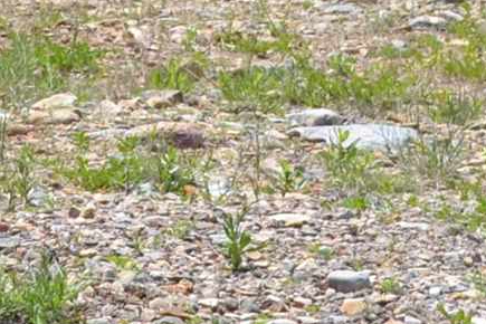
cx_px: -609
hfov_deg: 5.4
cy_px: -127
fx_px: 5002
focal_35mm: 371
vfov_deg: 3.7
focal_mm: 35
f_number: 7.1
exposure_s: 1/200
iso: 100
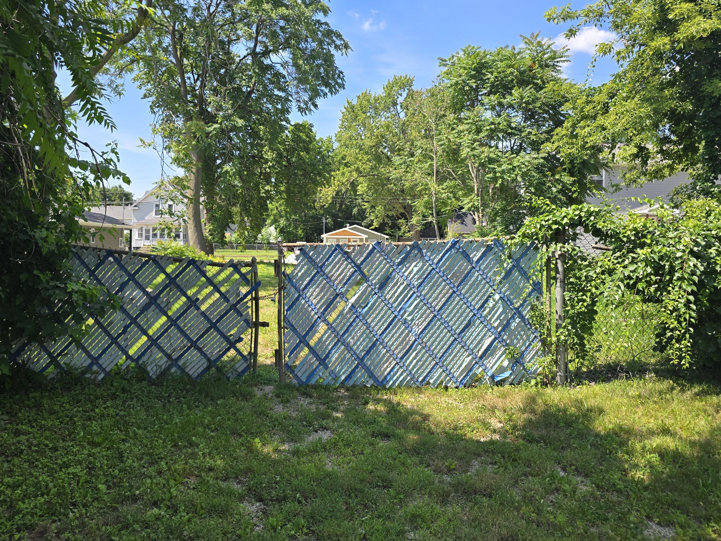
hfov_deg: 65.1
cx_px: 318
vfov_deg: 51.3
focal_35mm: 27
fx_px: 562
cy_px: 251
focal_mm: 6.3
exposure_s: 1/306
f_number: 1.7
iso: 12
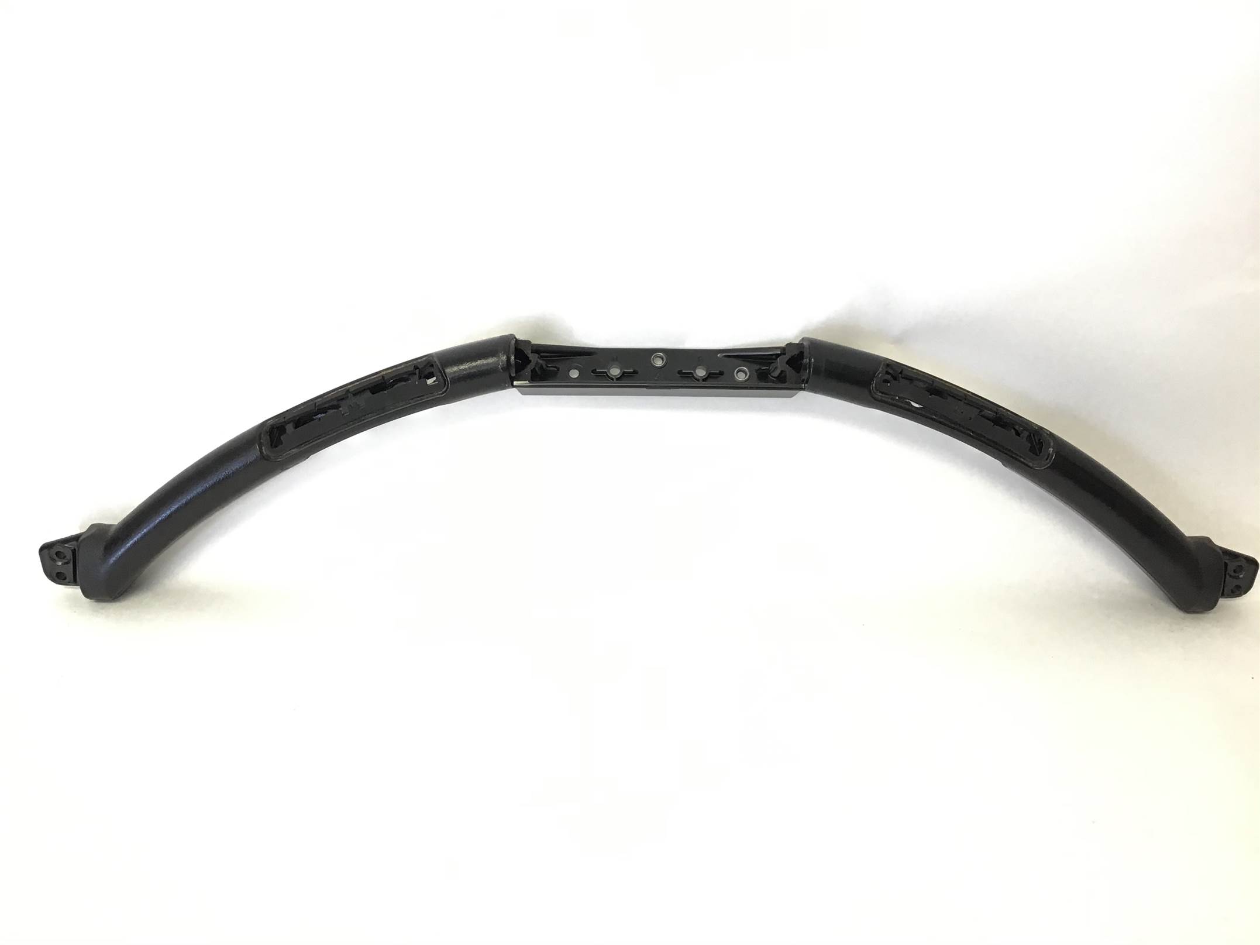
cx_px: 630
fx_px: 1128
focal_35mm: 31
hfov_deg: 58.4
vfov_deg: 45.4
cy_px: 472
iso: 25
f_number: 2.4
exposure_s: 1/30
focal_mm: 3.3
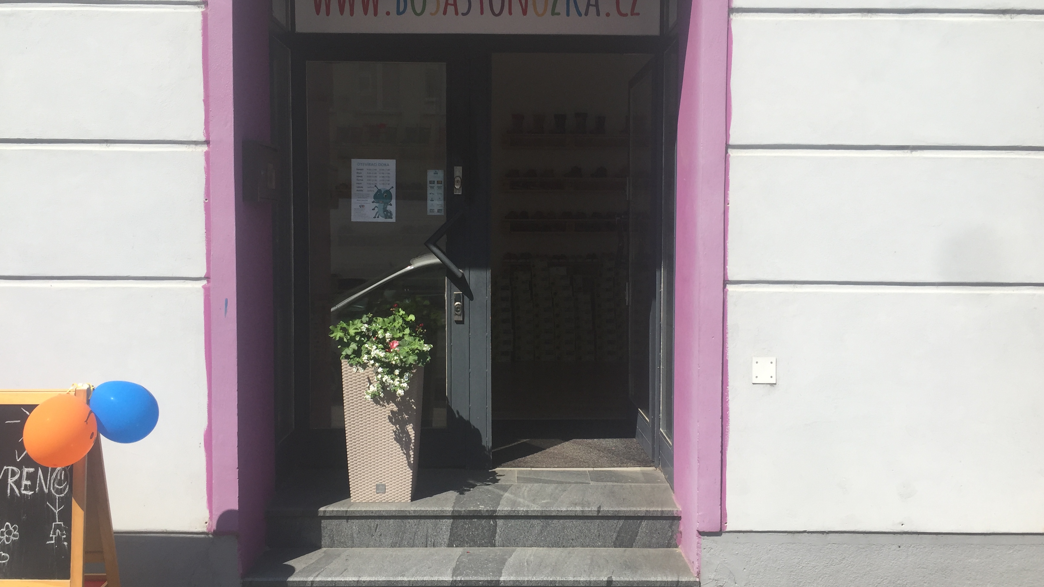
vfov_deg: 36.7
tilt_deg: -2.5
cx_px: 520
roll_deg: -1.1
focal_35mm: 32
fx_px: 886
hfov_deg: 61.0
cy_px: 269
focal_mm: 4.15
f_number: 2.2
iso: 32
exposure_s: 1/1647
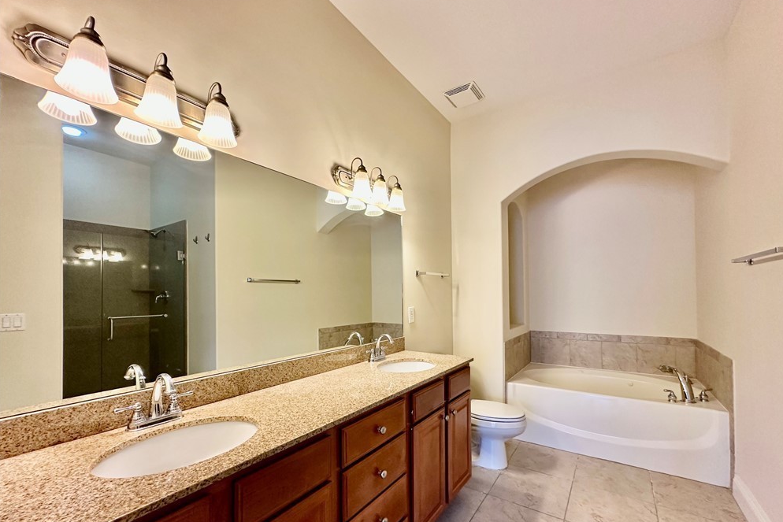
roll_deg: +0.6
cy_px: 291
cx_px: 401
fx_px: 326
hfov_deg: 100.4
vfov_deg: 77.1
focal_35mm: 15
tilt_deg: +0.7
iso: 250
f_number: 2.2
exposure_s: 1/120
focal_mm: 2.22
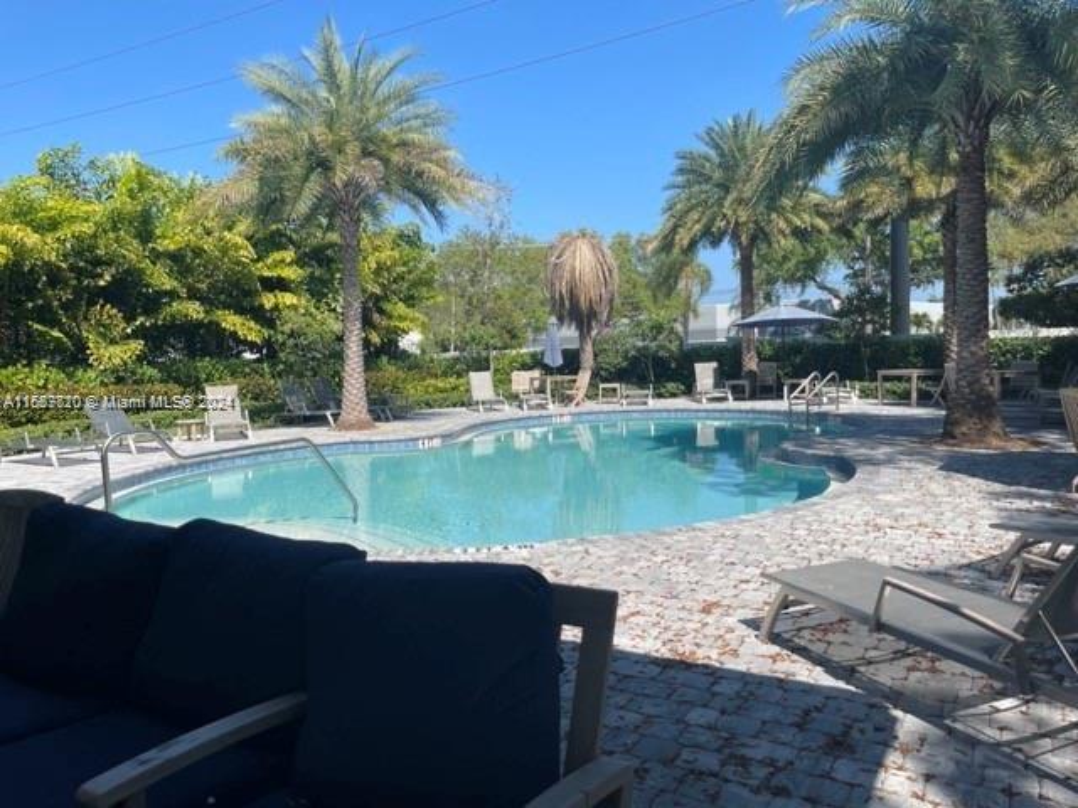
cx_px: 539
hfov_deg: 67.3
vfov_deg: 53.1
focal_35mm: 26
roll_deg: +1.8
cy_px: 404
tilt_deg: -3.5
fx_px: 810
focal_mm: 5.1
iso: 32
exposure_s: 1/3086
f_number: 1.6
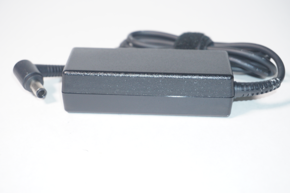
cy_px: 96
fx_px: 531
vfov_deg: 20.6
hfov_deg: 30.5
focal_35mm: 66
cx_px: 145
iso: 640
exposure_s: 1/125
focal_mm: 44
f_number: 5.6
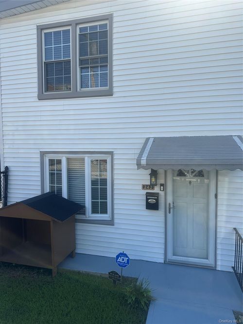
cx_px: 122
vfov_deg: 71.6
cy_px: 162
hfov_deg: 56.8
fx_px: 225
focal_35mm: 24
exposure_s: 1/2469
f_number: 1.78
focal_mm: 6.86
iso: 80
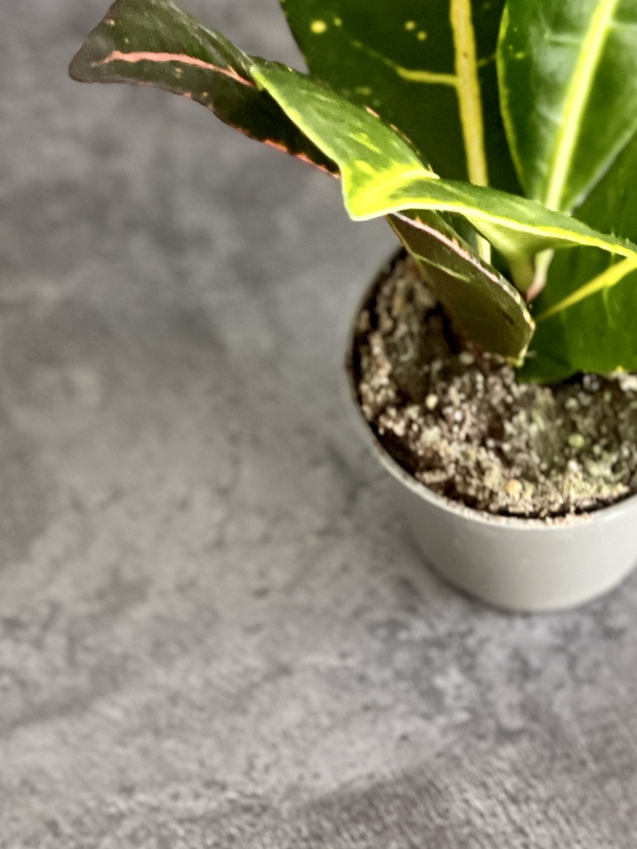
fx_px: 3827
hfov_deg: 9.5
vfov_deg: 12.5
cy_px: -62
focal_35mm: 156
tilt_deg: -53.3
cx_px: 443
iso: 200
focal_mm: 7.5
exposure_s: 1/33
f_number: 2.2
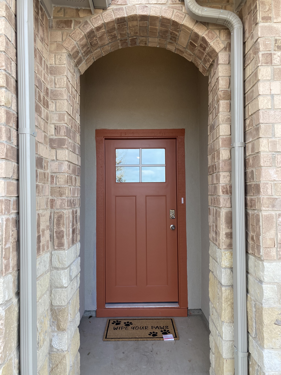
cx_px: 140
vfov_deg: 67.3
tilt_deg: +2.1
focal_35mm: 26
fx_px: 281
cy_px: 188
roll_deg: +0.1
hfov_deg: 53.1
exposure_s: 1/214
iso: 32
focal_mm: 4.25
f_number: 1.8
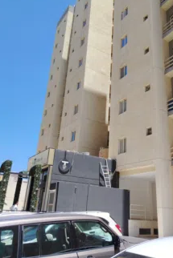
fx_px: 223
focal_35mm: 31
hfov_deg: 42.2
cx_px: 103
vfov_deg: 60.2
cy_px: 123
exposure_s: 1/982
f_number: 1.75
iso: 100
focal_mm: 5.25
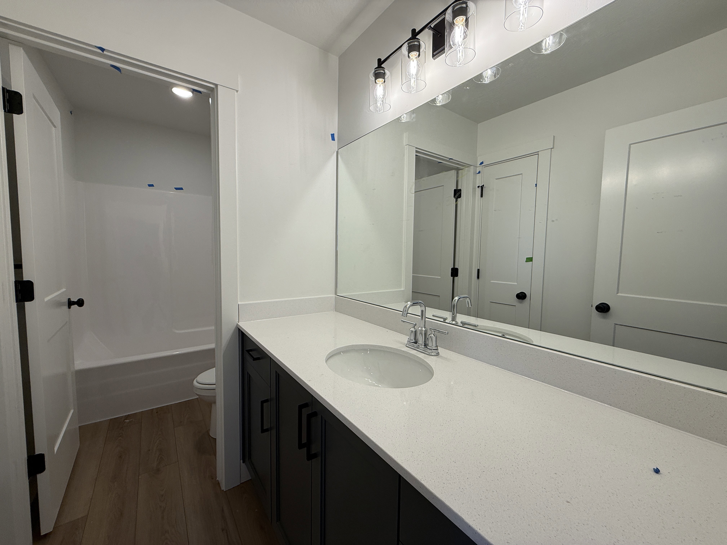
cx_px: 364
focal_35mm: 14
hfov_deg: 102.1
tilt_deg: -3.1
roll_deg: -1.1
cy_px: 272
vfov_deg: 85.7
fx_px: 294
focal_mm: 2.22
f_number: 2.2
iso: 64
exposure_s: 1/120
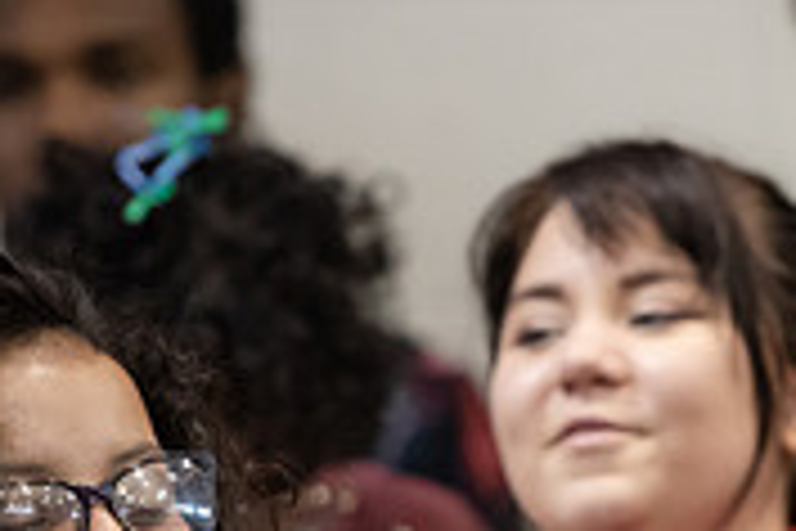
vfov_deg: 2.3
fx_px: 13067
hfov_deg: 3.5
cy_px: 614
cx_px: 868
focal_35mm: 591
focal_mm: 180
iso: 4000
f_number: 2.8
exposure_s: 1/200
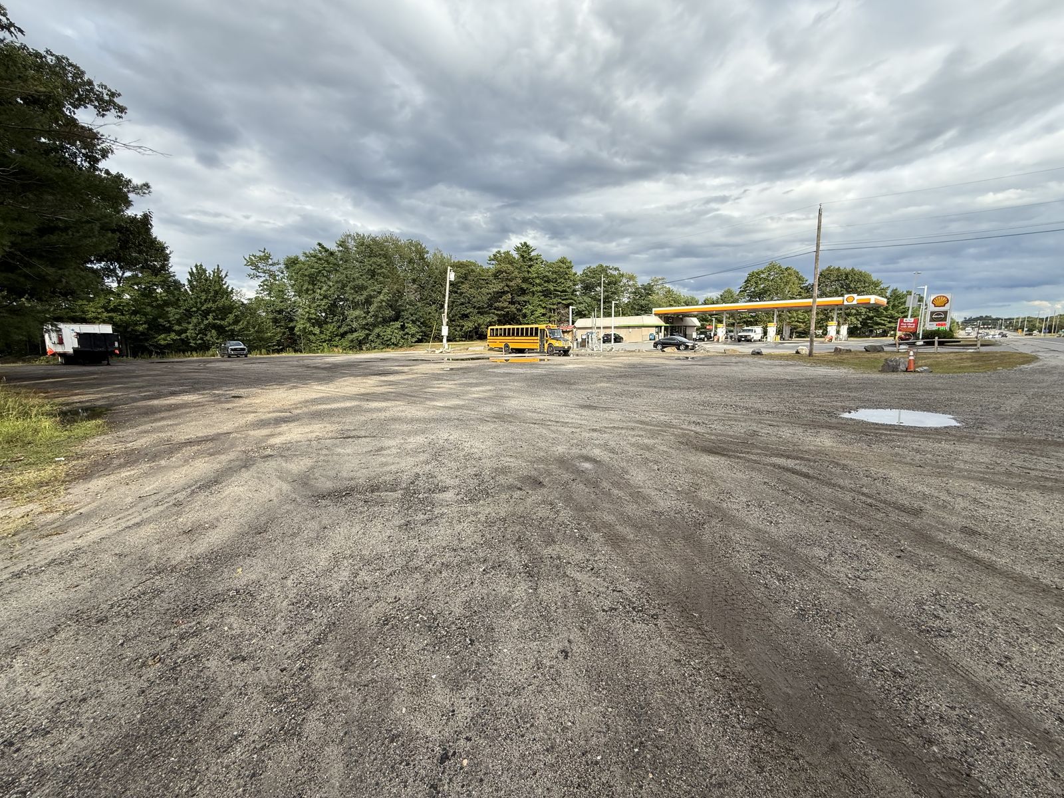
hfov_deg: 102.1
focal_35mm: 14
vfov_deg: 85.7
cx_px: 532
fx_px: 430
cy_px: 399
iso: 50
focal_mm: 2.22
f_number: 2.2
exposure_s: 1/726
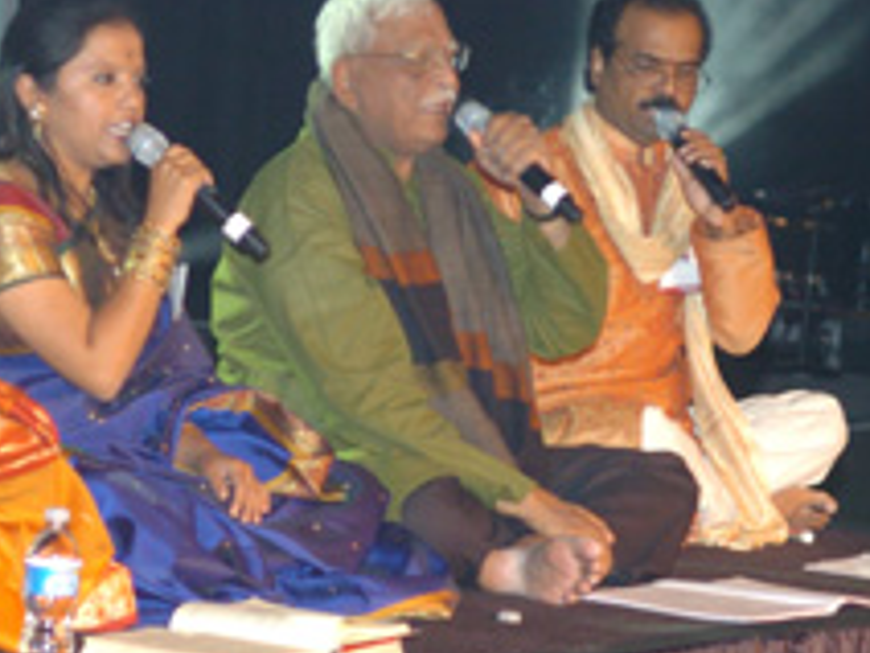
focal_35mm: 224
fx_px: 5639
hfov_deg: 8.8
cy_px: 372
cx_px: 443
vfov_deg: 6.6
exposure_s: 1/100
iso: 400
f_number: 2.8
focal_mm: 55
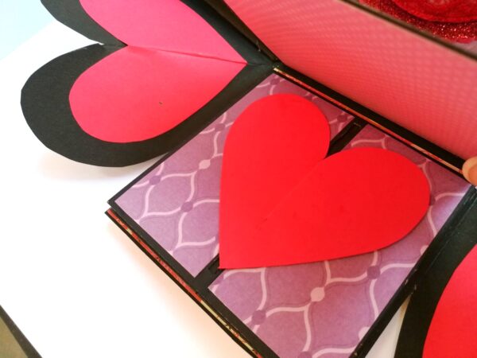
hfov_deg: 67.3
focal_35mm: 26
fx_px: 358
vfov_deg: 53.1
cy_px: 179
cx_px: 238
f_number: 2.2
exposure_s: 1/33.3
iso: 200
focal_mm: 3.83
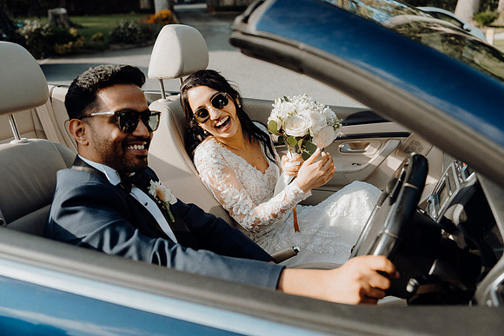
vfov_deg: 36.9
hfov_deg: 53.1
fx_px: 504
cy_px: 168
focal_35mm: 36
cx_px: 252
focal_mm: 36
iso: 125
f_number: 3.5
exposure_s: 1/500
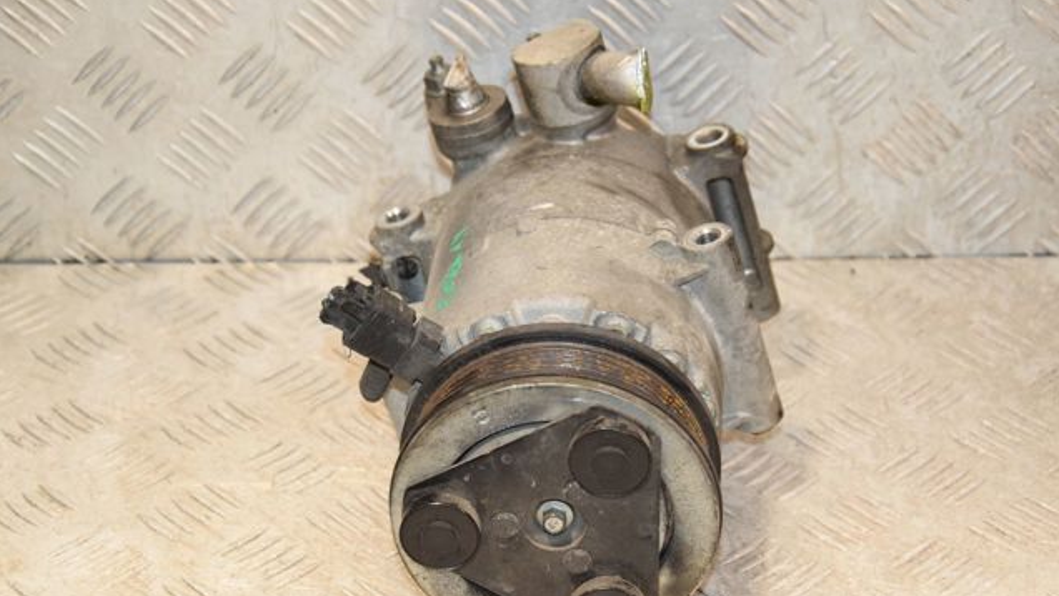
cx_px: 530
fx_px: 2752
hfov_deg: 21.8
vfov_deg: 12.4
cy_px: 320
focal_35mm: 98
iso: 1600
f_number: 6.3
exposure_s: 1/200
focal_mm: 62
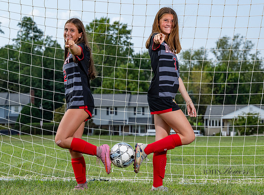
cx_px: 136
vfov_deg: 11.8
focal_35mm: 124
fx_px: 943
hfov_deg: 15.9
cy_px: 86
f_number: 6.3
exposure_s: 1/400
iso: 160
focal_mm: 92
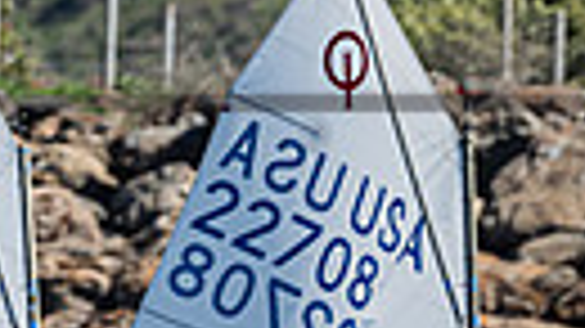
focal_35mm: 1840
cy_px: 69
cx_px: -782
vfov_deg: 0.7
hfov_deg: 1.2
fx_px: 28530
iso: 320
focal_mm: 340
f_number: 8
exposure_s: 1/1000
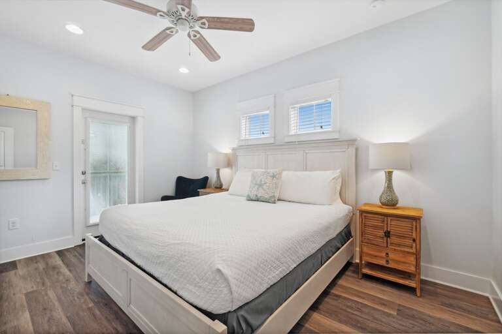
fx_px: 220
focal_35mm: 16
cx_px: 251
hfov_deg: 97.6
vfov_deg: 74.6
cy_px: 167
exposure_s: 1/40
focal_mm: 10.5
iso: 400
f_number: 9
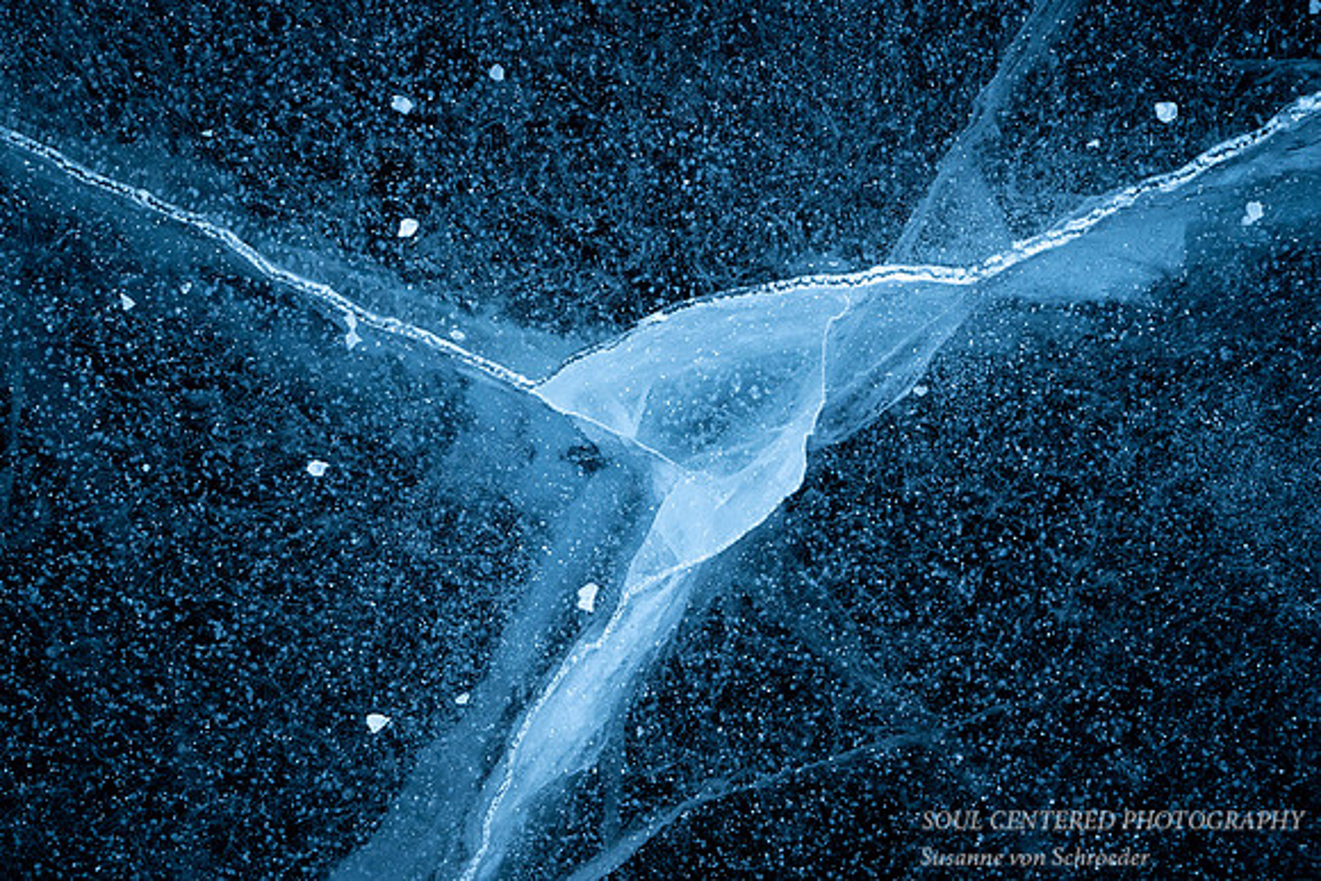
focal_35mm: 71
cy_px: 444
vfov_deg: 19.1
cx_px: 660
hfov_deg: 28.3
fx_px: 2623
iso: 800
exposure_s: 1/15
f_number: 8
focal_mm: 70
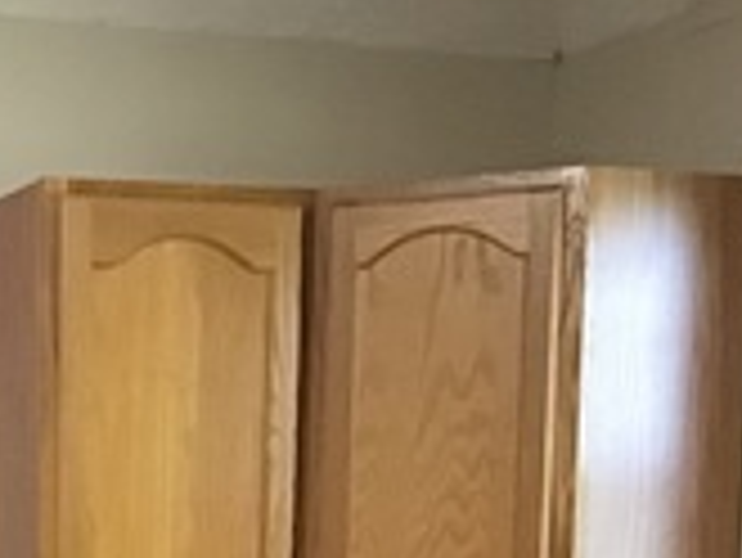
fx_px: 2574
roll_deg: -1.5
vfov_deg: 11.3
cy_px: 1071
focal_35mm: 120
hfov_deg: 16.0
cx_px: -58
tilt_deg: -9.4
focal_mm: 3.3
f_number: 2.4
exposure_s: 1/30
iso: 125
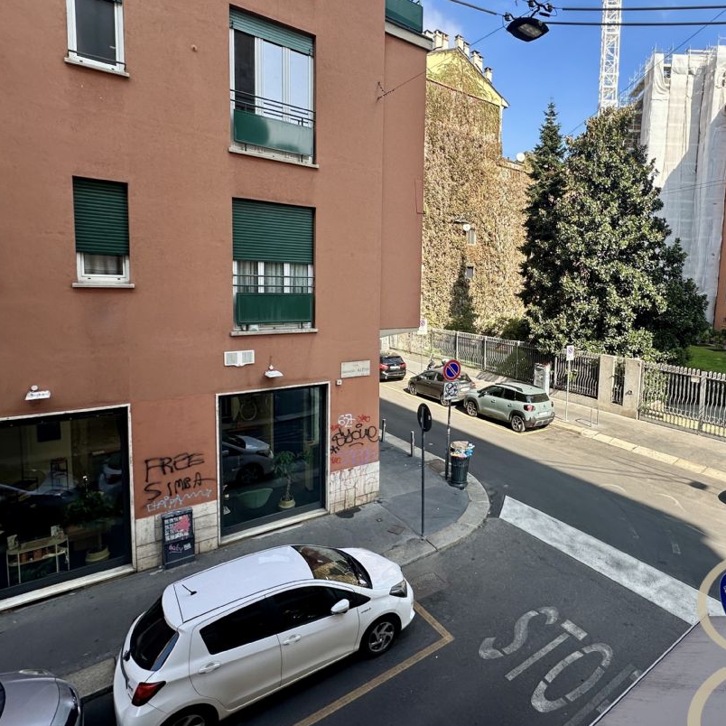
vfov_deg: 74.6
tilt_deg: -5.3
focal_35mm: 20
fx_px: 475
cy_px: 326
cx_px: 477
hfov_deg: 72.8
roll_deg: -1.8
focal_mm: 2.22
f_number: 2.2
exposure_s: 1/406
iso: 40
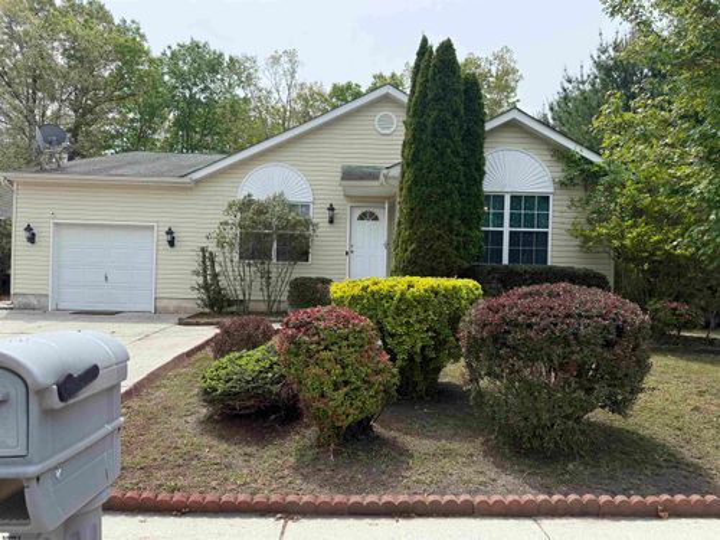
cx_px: 360
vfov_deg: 56.8
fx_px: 499
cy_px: 270
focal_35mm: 24
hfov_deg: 71.6
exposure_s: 1/4405
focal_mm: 6.76
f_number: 1.78
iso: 100
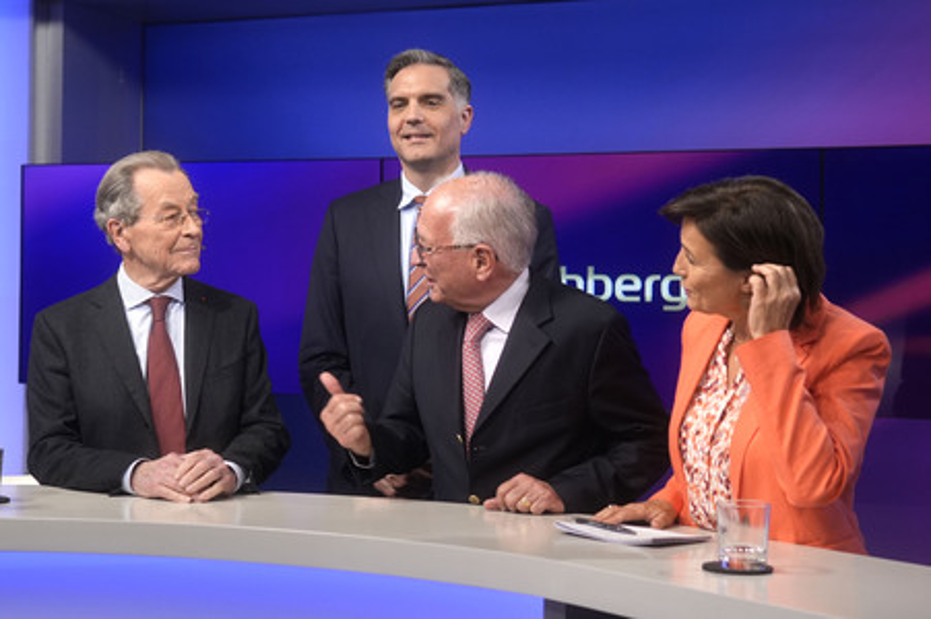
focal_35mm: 45
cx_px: 466
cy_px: 310
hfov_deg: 43.6
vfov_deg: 29.8
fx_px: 1163
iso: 640
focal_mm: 30
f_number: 2.2
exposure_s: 1/250
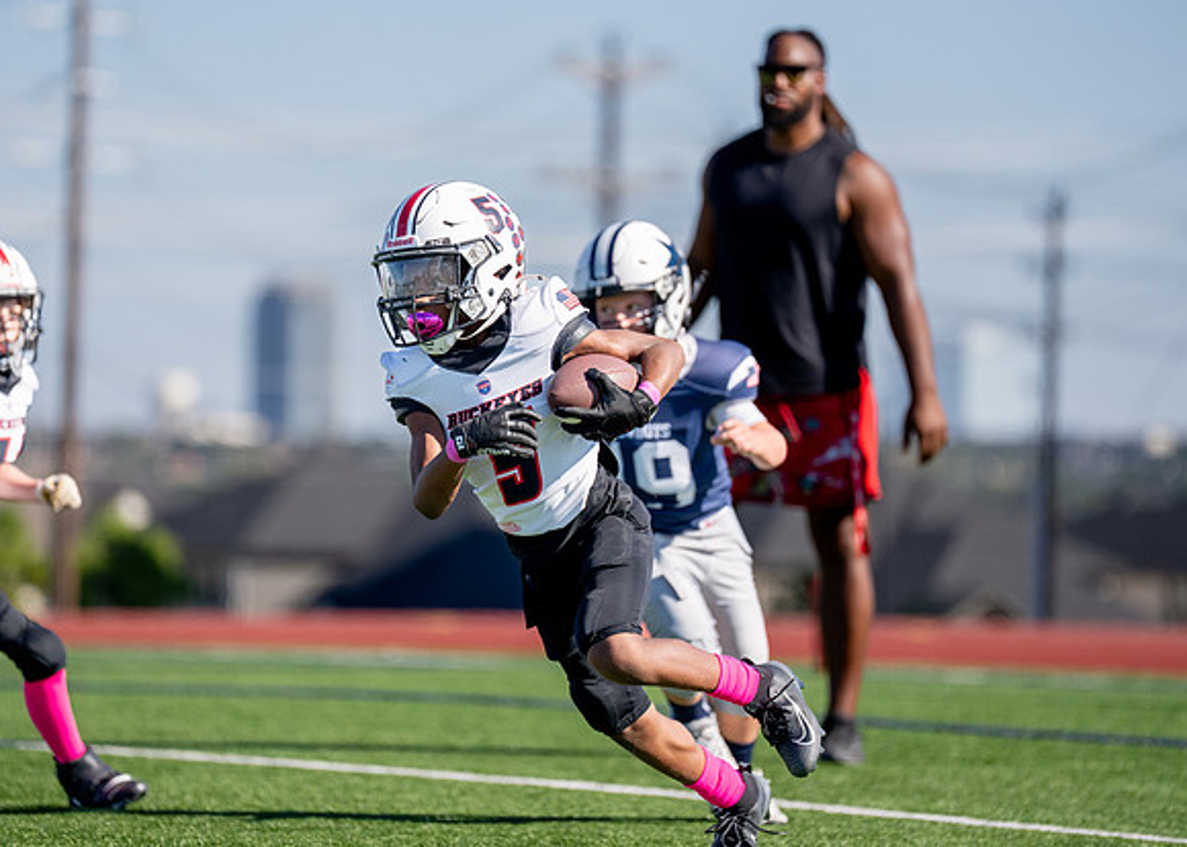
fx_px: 8015
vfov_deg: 6.1
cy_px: 395
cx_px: 481
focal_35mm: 238
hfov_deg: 8.5
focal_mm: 200
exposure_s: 1/6400
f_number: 2.8
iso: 320
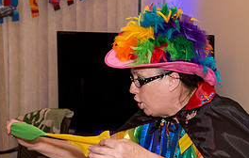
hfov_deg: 18.2
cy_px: 155
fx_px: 757
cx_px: 251
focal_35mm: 111
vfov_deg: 11.8
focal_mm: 44
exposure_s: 1/160
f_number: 7.1
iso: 4000
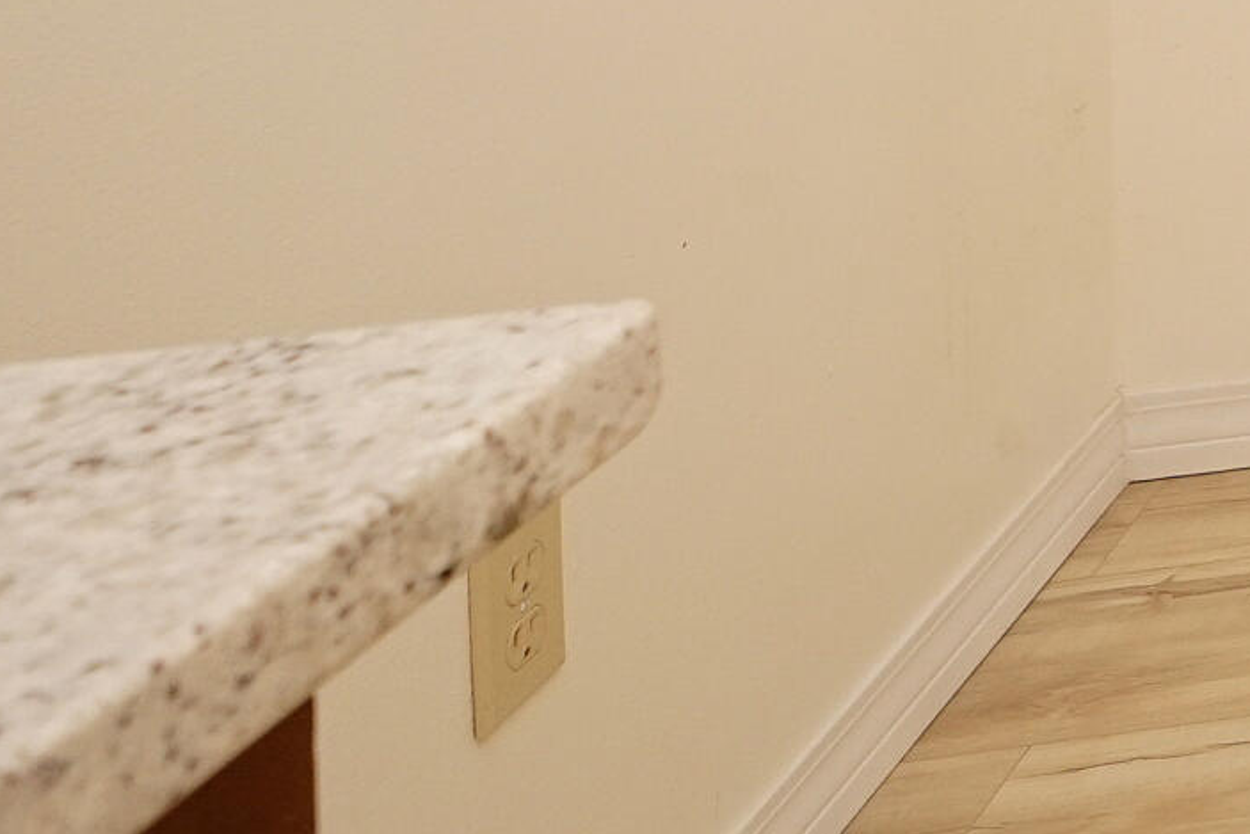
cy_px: -773
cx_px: 2633
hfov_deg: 17.9
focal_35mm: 64
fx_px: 2223
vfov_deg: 16.7
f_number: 4
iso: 320
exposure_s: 1/60
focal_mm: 10
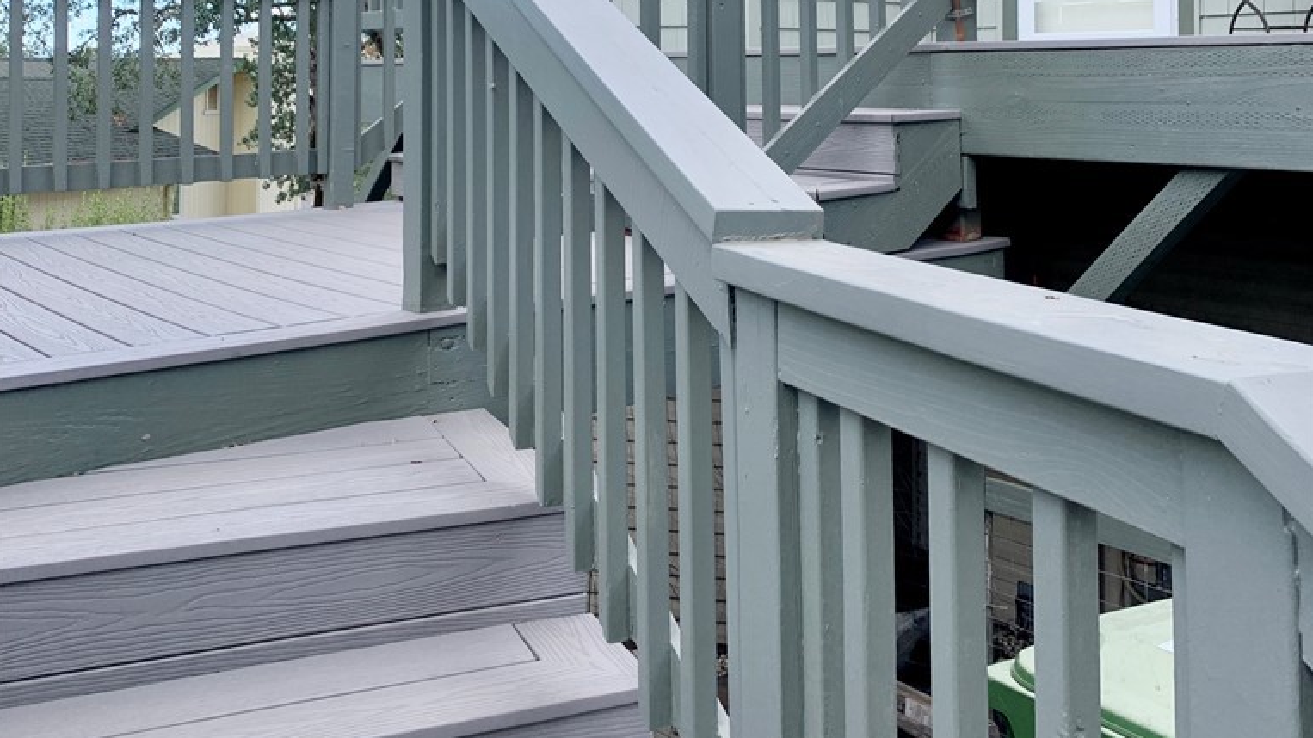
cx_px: 657
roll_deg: -0.2
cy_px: 48
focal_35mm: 38
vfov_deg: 29.6
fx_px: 1323
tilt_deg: +1.3
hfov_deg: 52.8
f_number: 1.8
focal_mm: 4.25
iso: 25
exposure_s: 1/492
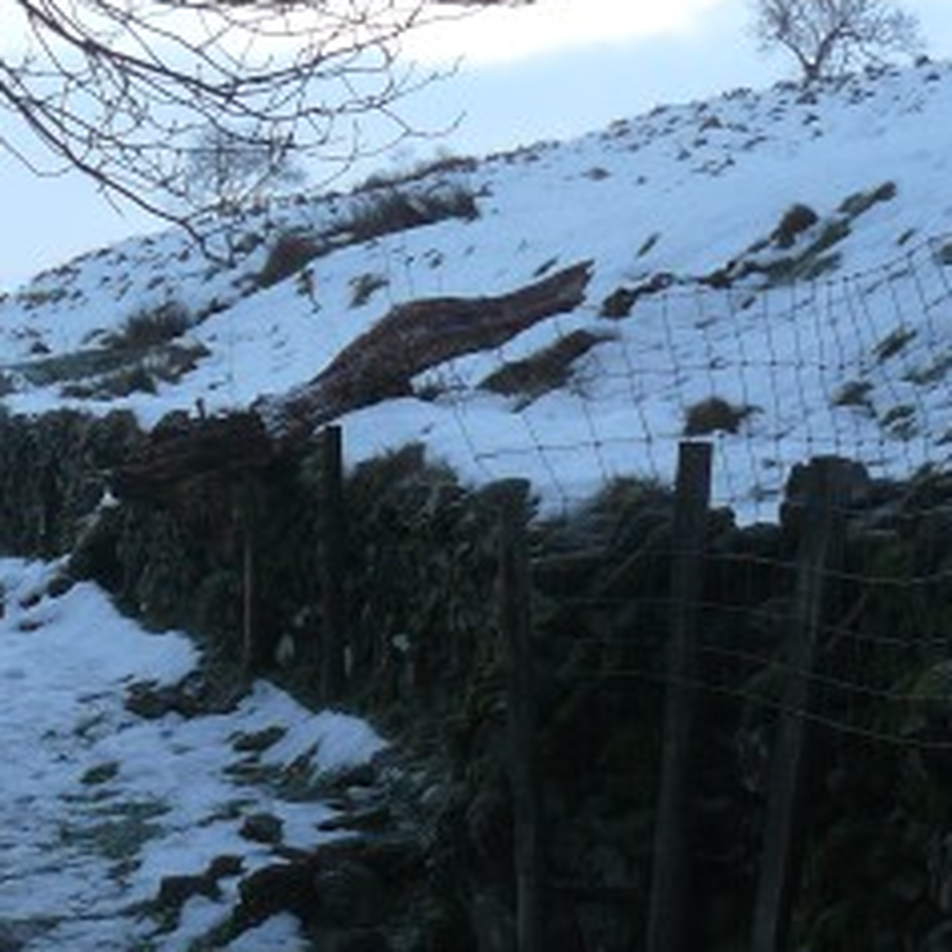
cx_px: -68
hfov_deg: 16.4
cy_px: 374
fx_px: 3205
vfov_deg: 16.9
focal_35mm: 103
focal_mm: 6
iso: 100
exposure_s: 1/200
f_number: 4
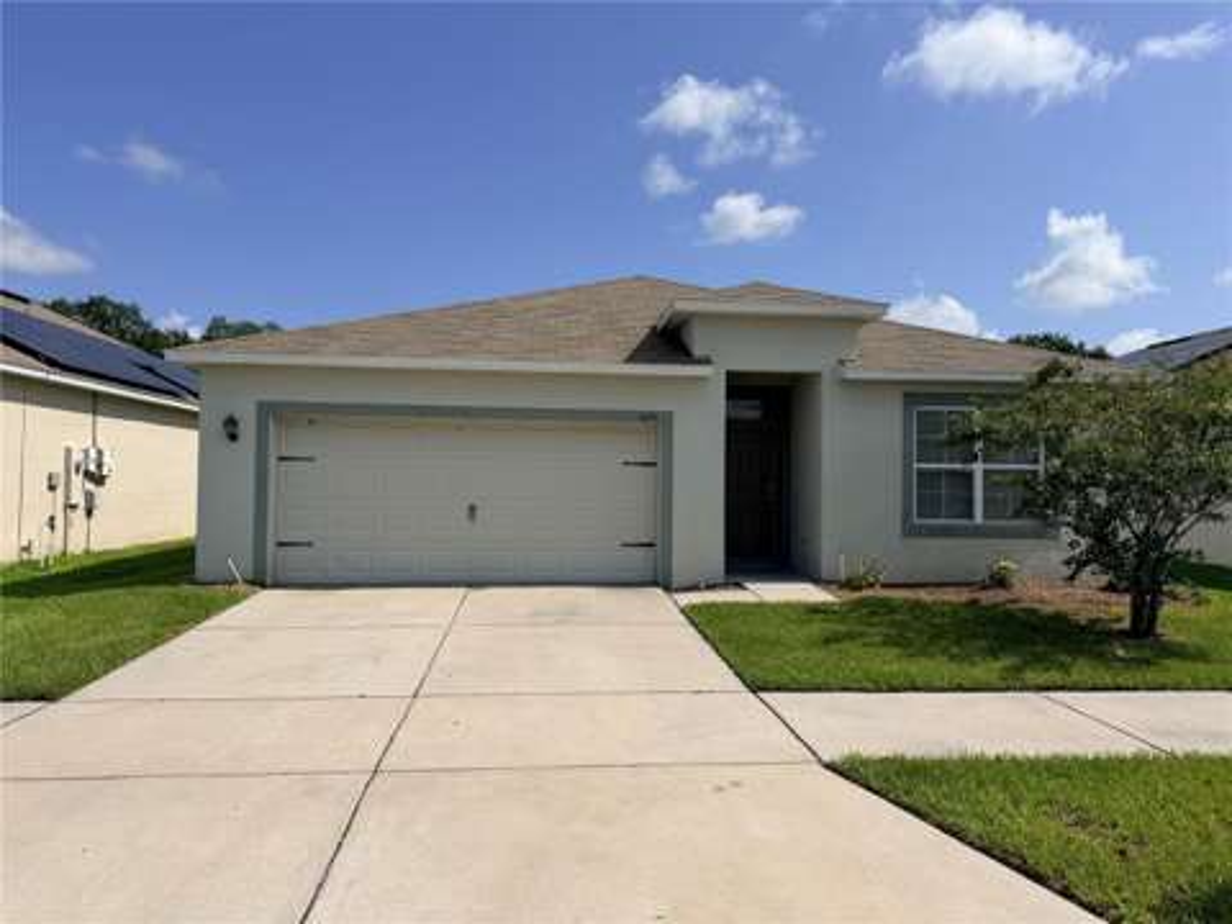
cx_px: 616
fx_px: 854
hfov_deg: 71.6
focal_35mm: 24
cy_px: 462
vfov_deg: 56.8
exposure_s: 1/9091
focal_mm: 6.76
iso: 80
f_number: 1.78
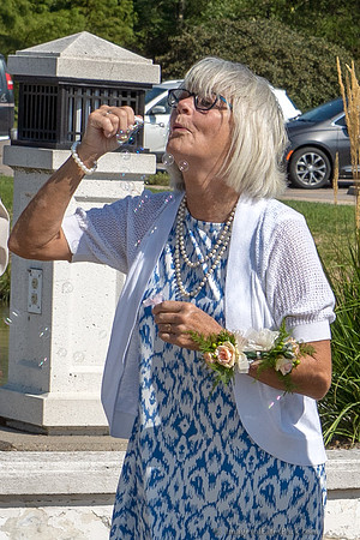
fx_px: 420
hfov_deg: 46.4
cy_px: 270
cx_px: 180
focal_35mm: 28
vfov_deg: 65.5
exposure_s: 1/500
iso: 100
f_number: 7.1
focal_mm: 28
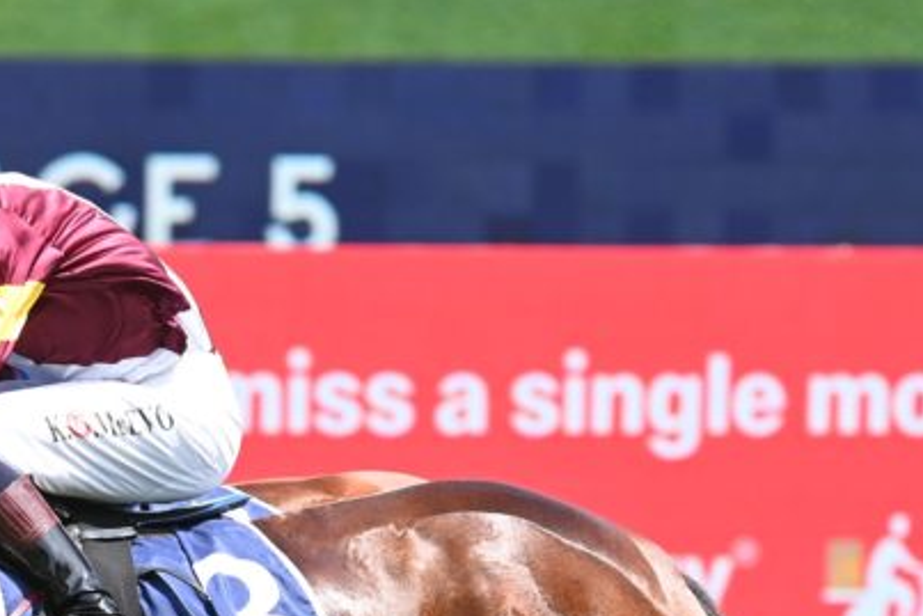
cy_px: 771
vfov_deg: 2.4
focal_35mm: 584
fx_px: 14978
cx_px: 140
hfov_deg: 3.5
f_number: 5.6
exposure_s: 1/1600
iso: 800
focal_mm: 230
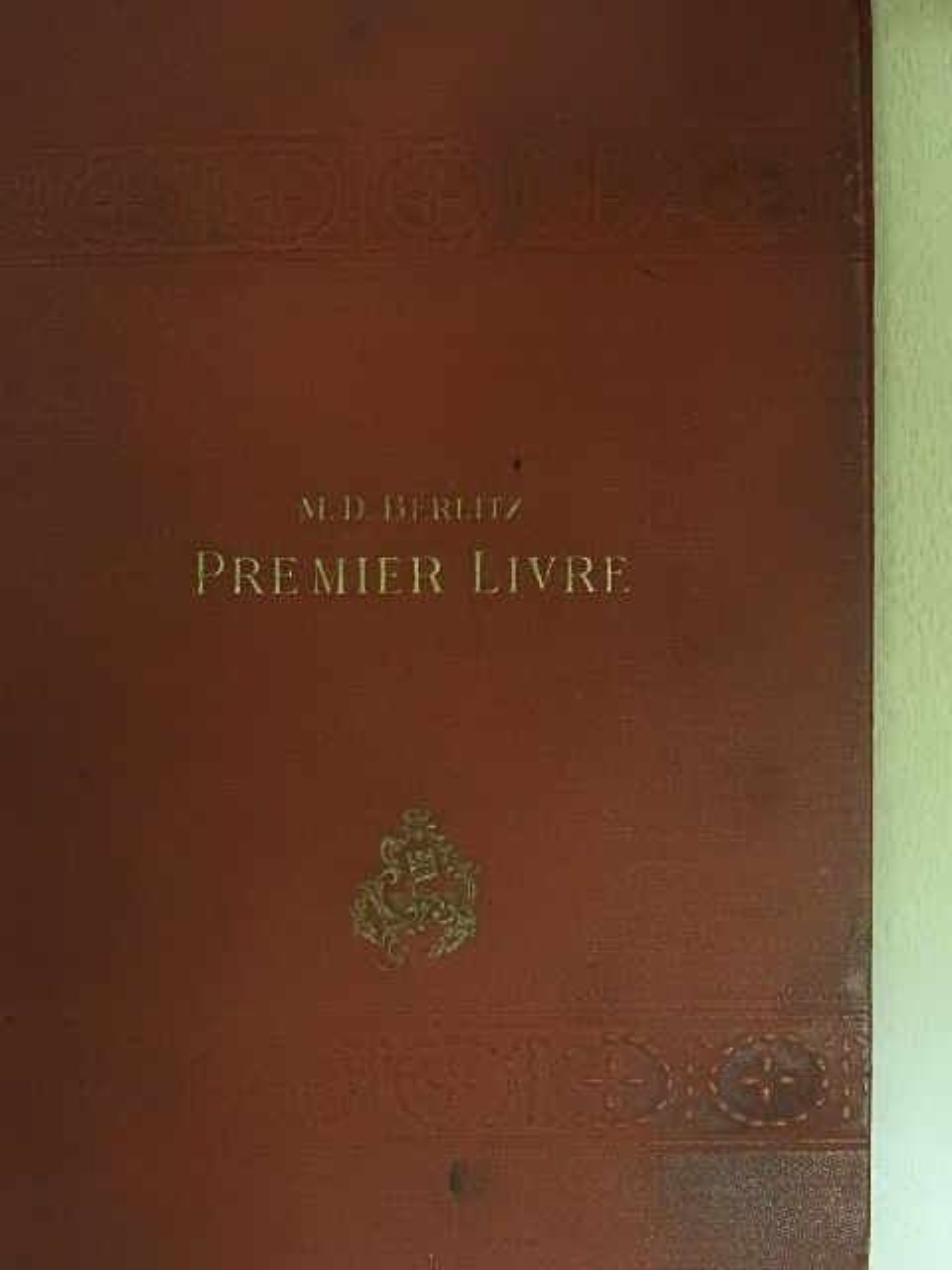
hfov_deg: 26.6
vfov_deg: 34.9
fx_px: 2017
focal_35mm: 55
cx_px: 476
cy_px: 635
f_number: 4
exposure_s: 1/80
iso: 1600
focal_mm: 9.9
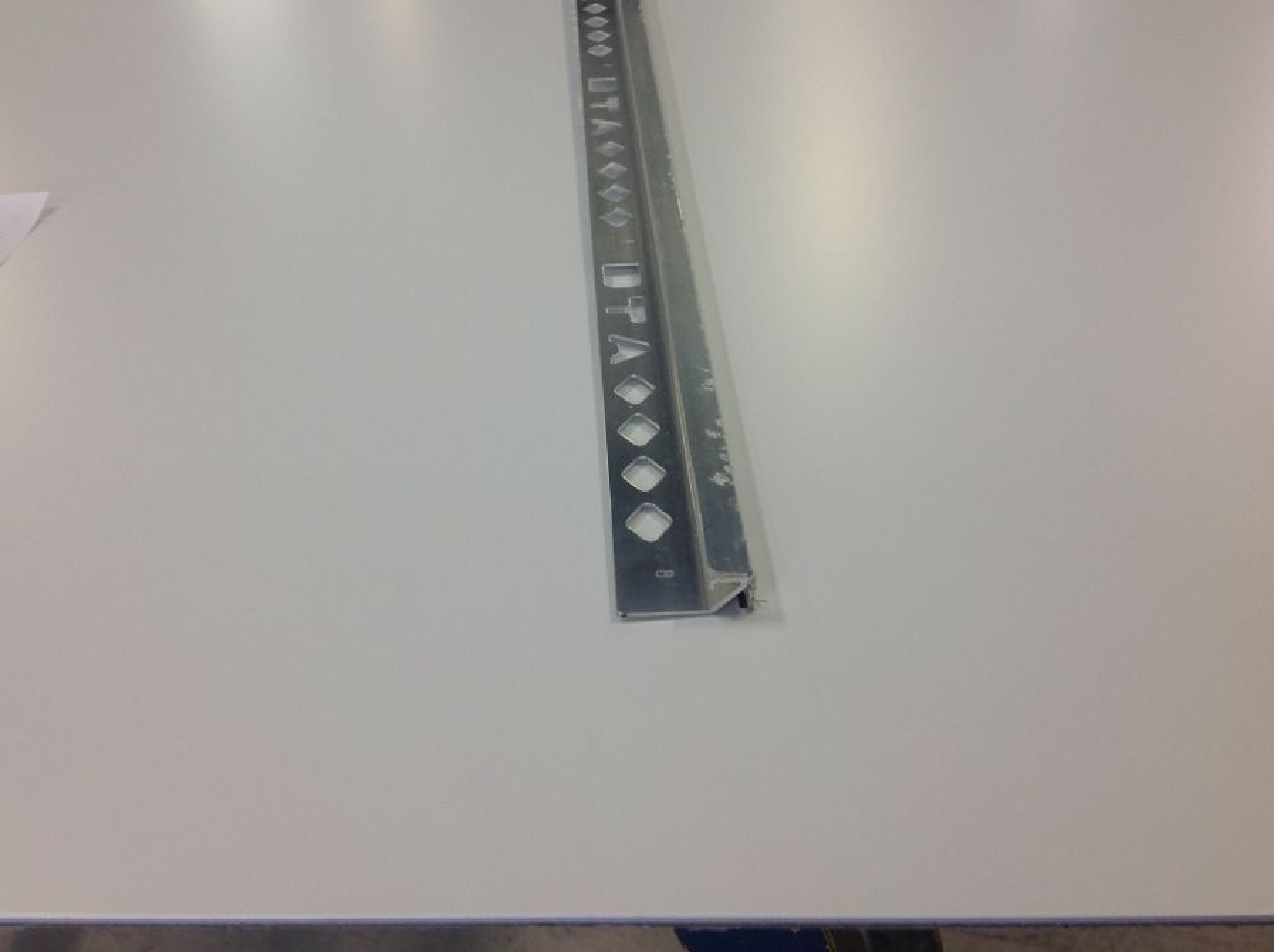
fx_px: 1433
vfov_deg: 36.7
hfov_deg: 47.9
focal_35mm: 39
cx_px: 579
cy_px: 430
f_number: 2.4
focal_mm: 4.28
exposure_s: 1/33
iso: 50
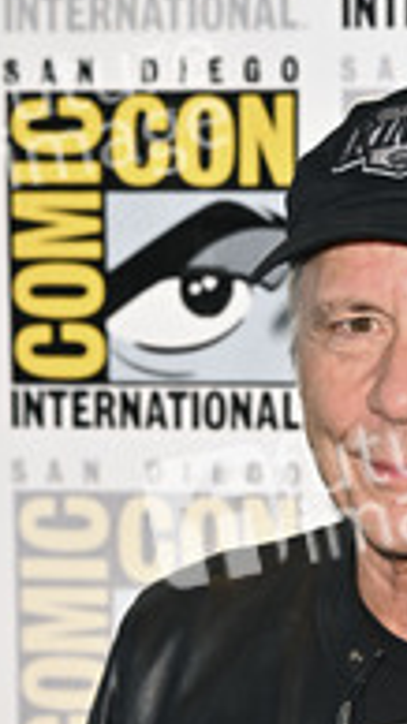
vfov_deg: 11.5
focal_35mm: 186
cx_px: 444
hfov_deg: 6.5
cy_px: 687
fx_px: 3572
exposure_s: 1/250
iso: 1250
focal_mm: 86
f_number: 4.5
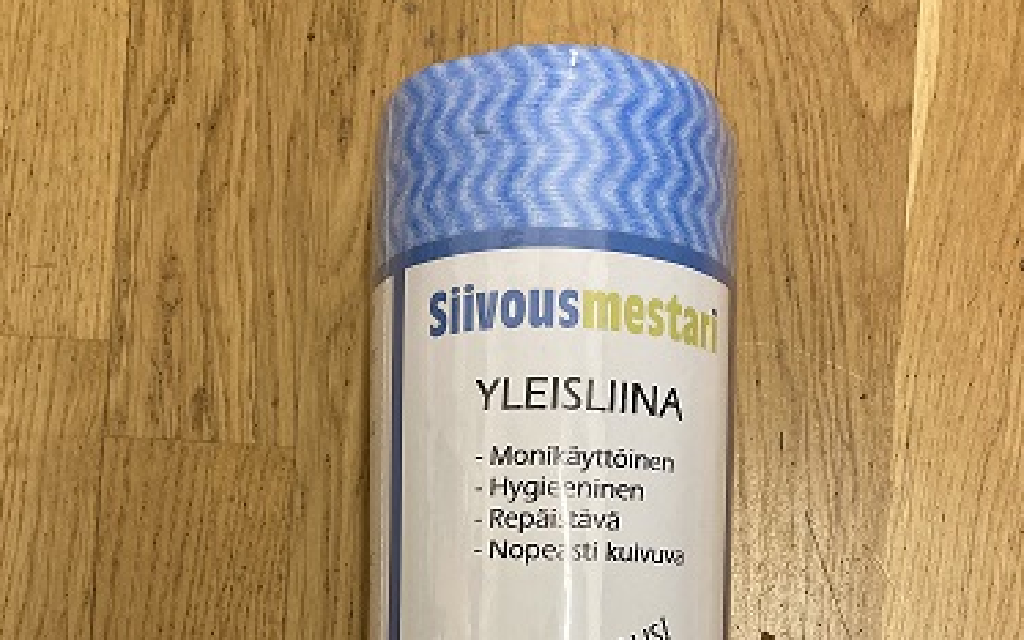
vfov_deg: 29.6
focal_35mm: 40
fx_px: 1117
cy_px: 656
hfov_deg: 49.3
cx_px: 515
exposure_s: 1/50
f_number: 1.8
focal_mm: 3.99
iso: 80
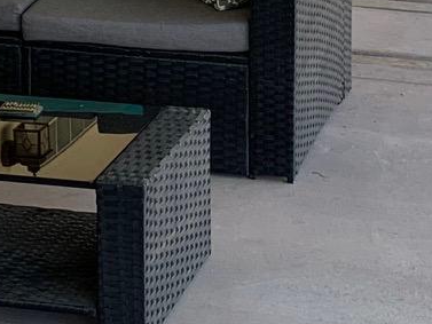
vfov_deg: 10.4
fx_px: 1735
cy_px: -148
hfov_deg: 14.2
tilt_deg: -9.7
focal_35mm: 139
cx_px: 260
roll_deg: -0.1
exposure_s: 1/122
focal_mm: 4.25
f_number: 1.8
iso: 25
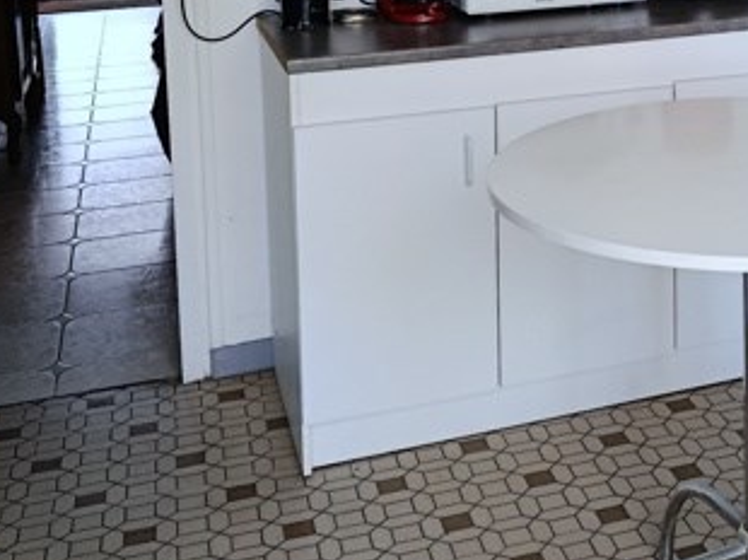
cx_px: 700
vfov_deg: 22.2
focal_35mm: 62
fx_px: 1339
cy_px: -70
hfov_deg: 29.7
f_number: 1.7
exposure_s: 1/100
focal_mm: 5.24
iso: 1051
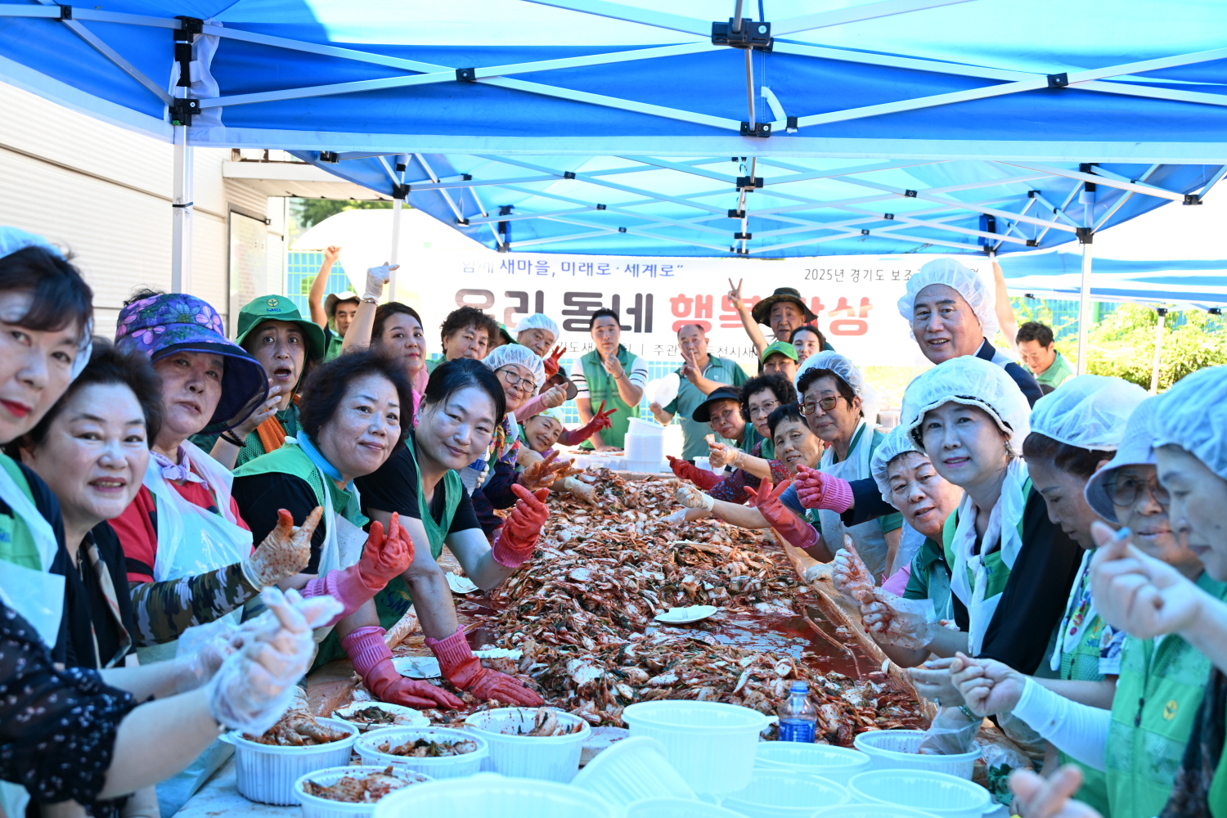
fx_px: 1602
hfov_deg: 41.9
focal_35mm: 47
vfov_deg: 28.6
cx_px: 614
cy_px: 409
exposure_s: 1/100
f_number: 5.6
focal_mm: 47
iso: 320
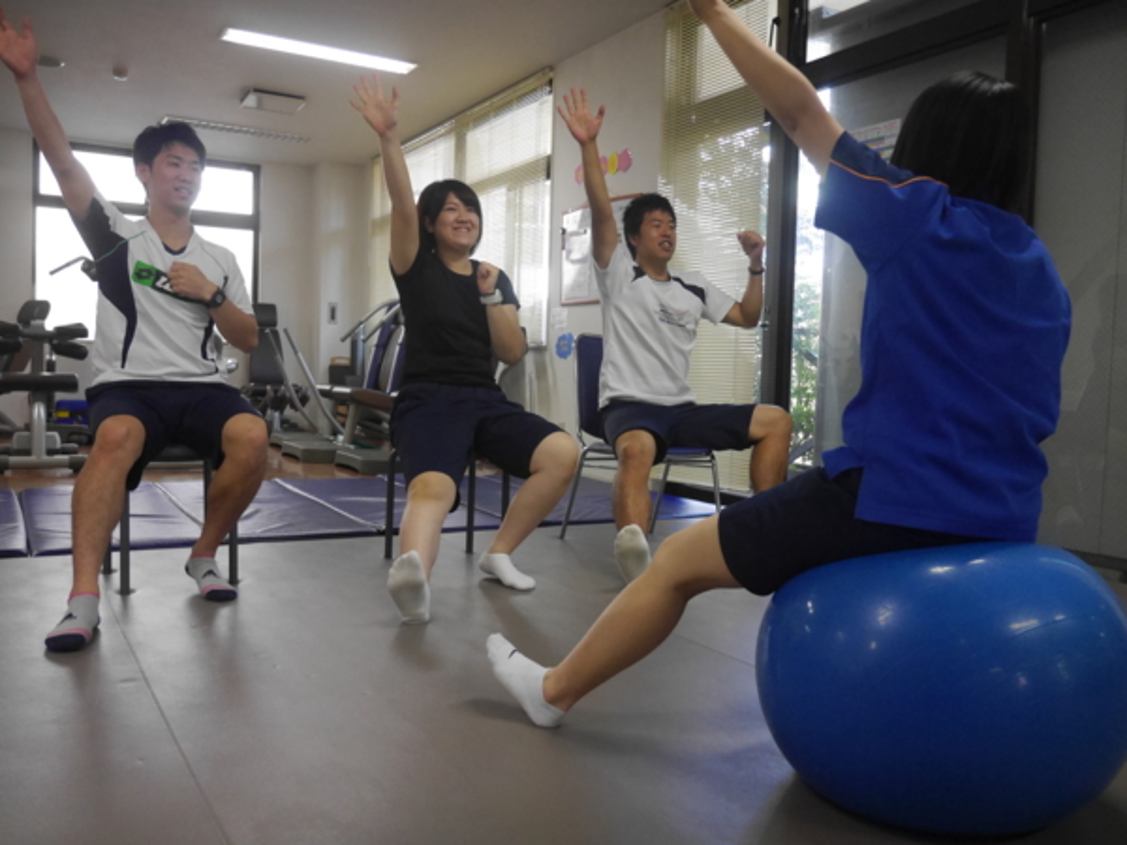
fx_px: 977
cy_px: 422
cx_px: 564
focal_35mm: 30
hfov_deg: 60.0
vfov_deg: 46.8
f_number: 3.6
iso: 1600
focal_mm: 15
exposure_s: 1/250
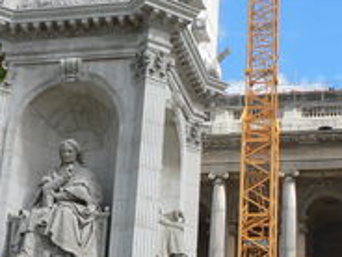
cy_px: 186
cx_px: 249
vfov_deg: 15.8
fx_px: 919
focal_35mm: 93
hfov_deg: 20.9
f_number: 4.5
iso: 64
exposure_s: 1/320
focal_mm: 6
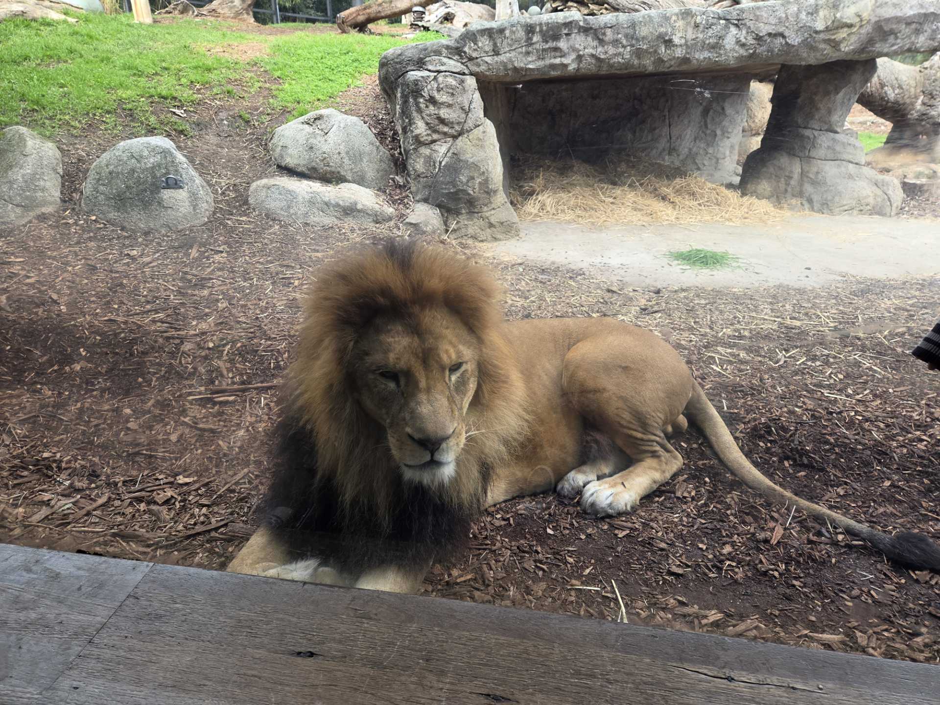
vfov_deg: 58.9
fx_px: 625
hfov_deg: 73.9
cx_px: 470
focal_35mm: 23
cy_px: 352
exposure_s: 1/180
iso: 100
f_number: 1.8
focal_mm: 5.4
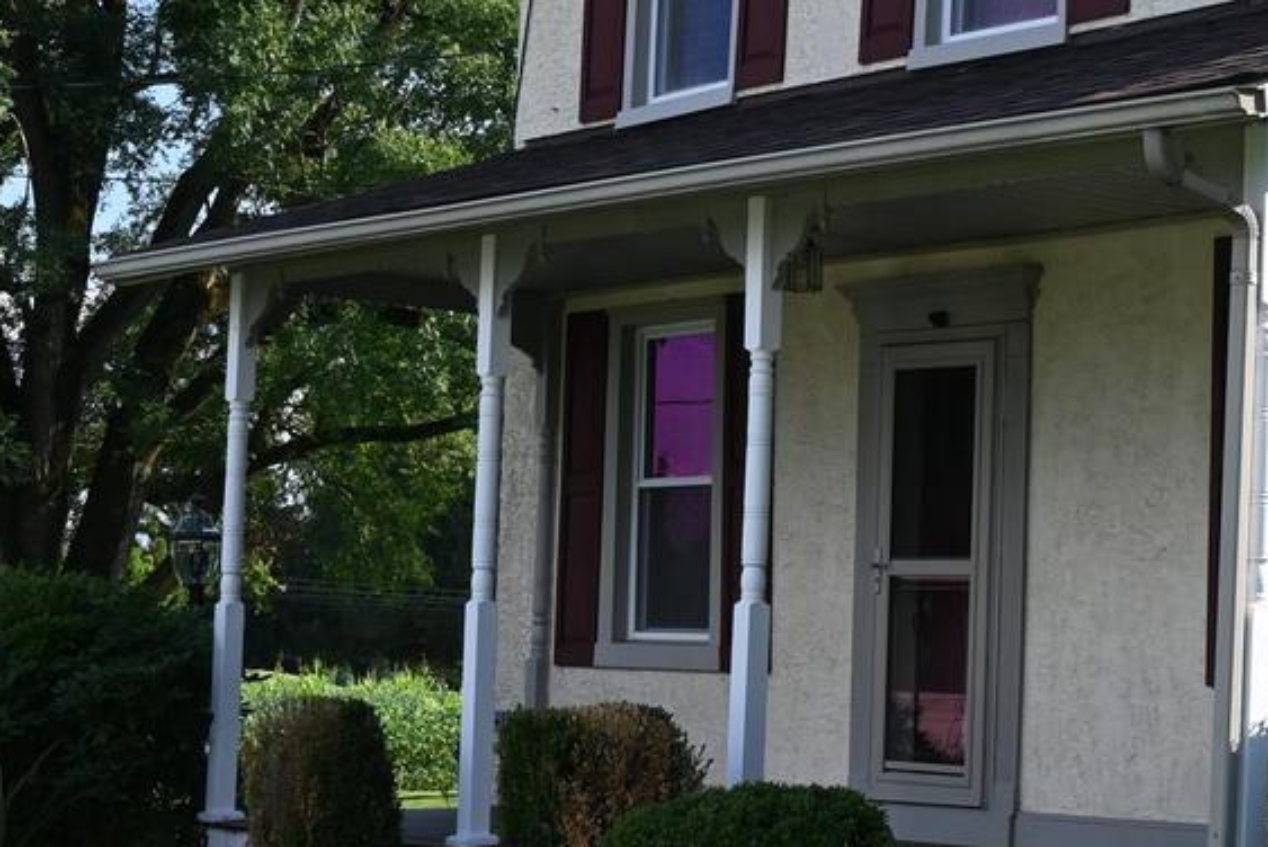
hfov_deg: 21.7
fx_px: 3242
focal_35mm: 92
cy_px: 396
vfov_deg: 14.9
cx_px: 1095
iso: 200
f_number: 5.6
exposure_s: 1/250
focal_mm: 24
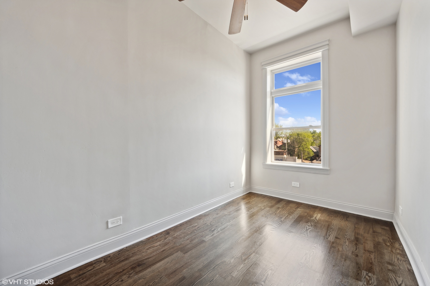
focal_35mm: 14
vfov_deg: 81.2
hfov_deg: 104.3
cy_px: 143
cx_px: 215
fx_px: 167
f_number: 9.5
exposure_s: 1/15
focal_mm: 14
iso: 200
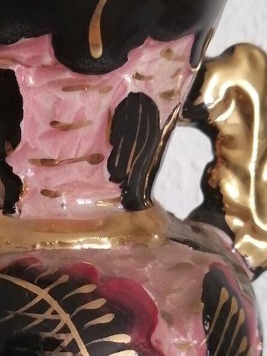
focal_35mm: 60
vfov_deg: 31.9
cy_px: 236
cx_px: 52
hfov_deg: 24.0
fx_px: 617
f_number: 1.8
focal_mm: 3.62
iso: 800
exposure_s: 1/20
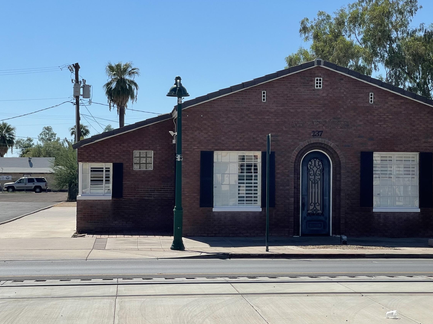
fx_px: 1063
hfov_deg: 23.0
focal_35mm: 85
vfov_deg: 17.4
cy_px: 147
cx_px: 274
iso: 20
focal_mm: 7.5
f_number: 2.2
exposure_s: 1/1980
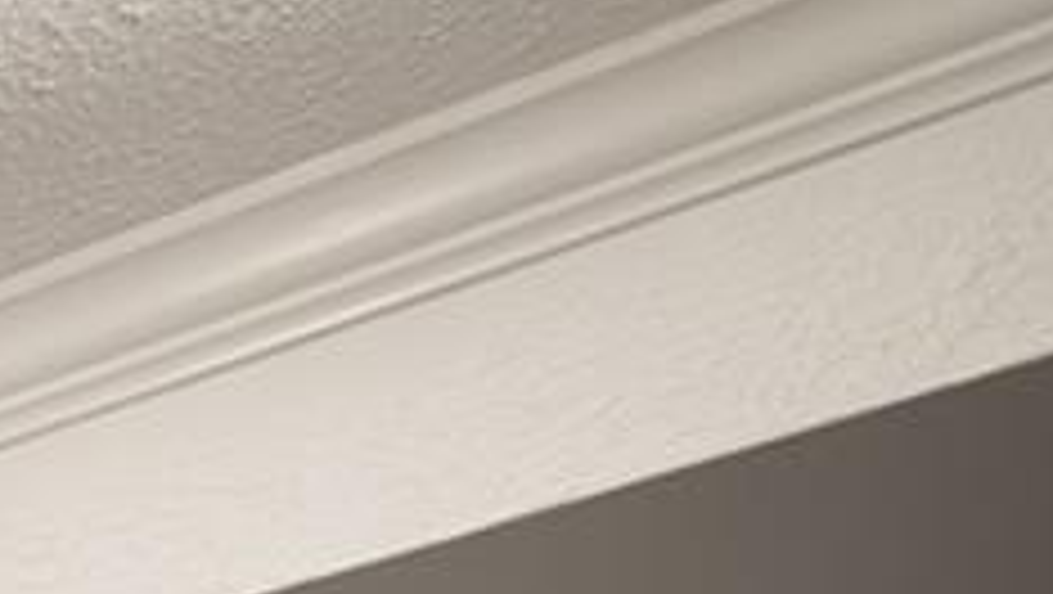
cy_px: 2074
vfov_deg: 9.2
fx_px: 2403
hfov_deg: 9.8
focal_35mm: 86
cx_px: -2502
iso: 100
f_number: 6.3
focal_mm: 12
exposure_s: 1/2.5
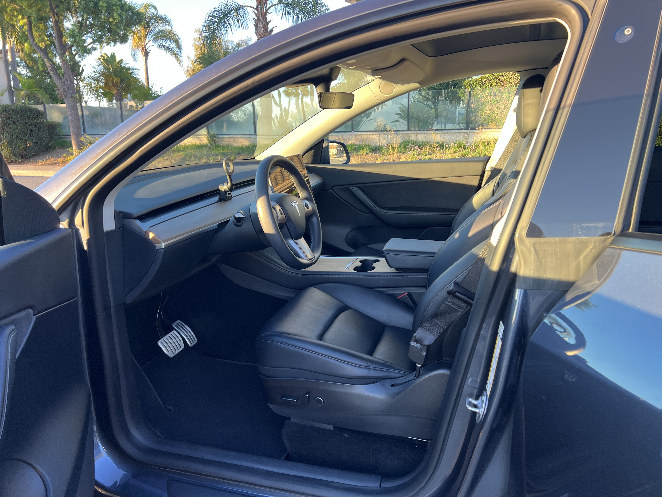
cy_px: 248
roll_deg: +1.0
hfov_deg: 67.3
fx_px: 497
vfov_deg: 53.1
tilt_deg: -12.9
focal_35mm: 26
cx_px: 331
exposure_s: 1/121
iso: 50
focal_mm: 5.7
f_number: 1.5
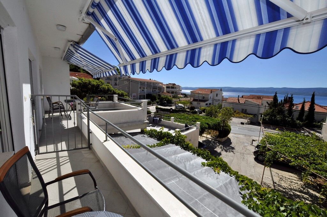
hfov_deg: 100.5
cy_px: 108
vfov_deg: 77.2
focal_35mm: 15
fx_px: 136
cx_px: 164
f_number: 20
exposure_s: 1/200
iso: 200
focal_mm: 10
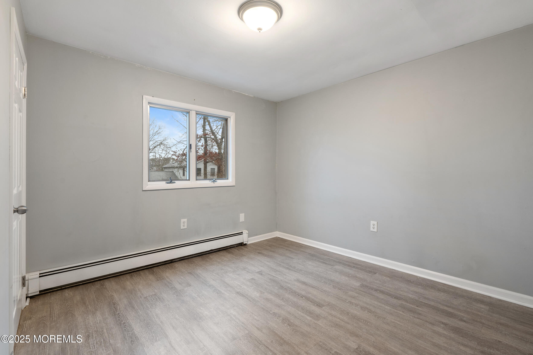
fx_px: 237
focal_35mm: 16
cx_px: 266
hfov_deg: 96.7
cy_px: 178
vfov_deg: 73.8
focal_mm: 16
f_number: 8
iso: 400
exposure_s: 1/1.67
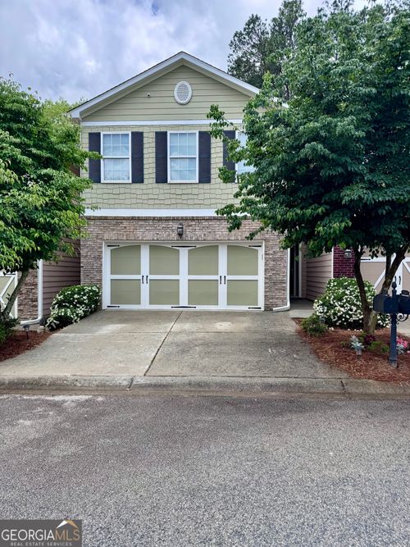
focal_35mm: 24
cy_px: 274
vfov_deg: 71.6
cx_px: 205
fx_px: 379
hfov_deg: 56.8
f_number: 1.78
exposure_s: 1/2506
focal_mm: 6.76
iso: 80
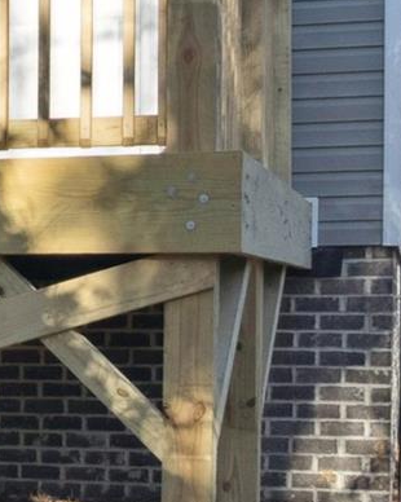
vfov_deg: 17.1
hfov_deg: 12.5
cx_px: -387
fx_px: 1618
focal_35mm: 109
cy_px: -36
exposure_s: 1/120
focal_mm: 8.38
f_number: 2.8
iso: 110
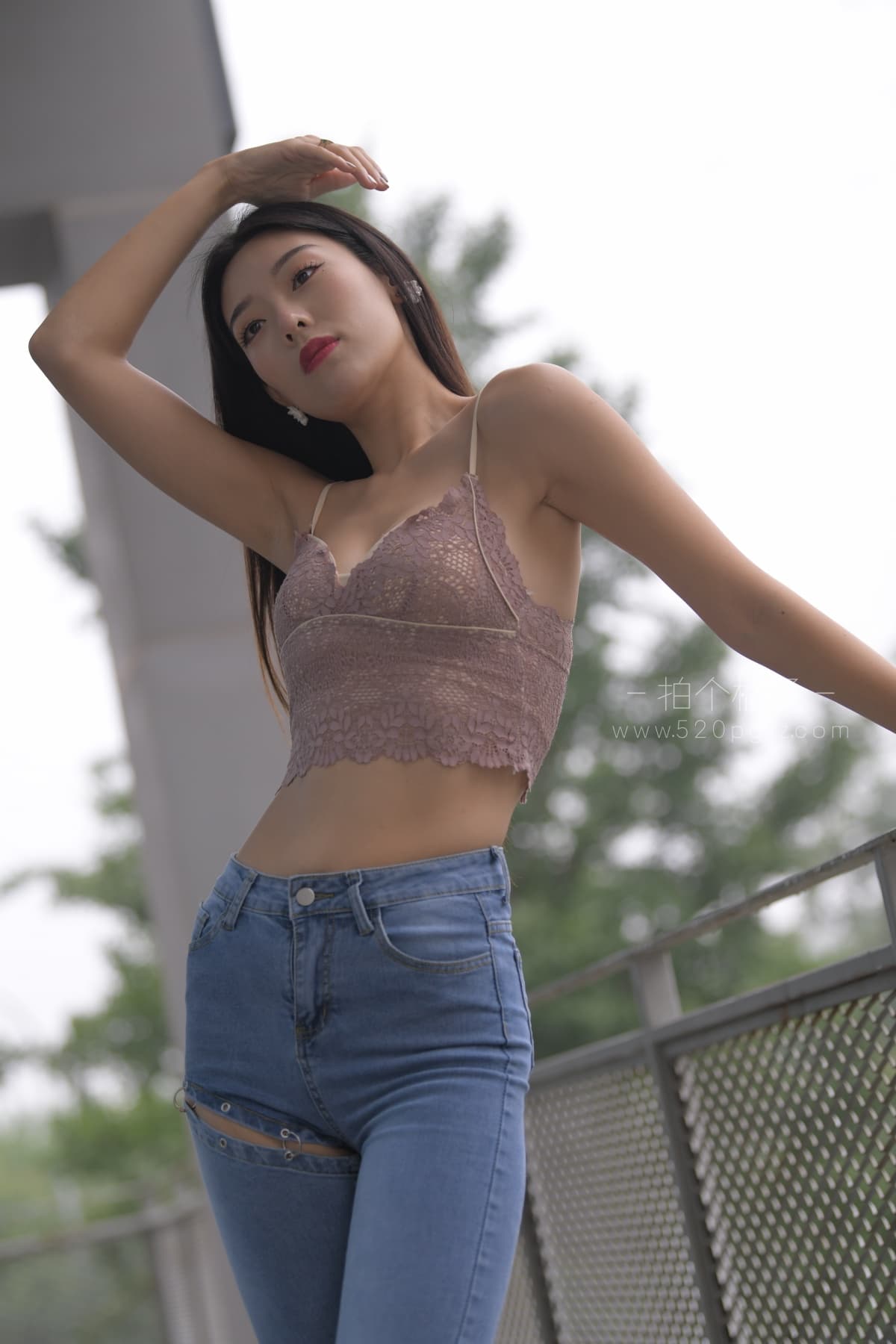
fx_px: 3733
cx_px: 448
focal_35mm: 100
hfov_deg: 13.7
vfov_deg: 20.4
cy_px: 672
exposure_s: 1/500
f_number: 3.2
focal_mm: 100
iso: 640
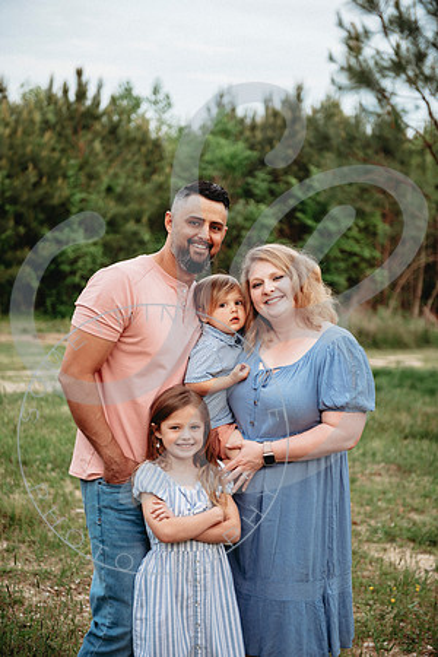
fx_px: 1204
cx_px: 219
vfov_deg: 30.5
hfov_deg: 20.6
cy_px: 328
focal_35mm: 66
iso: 100
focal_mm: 66
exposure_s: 1/200
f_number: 2.8
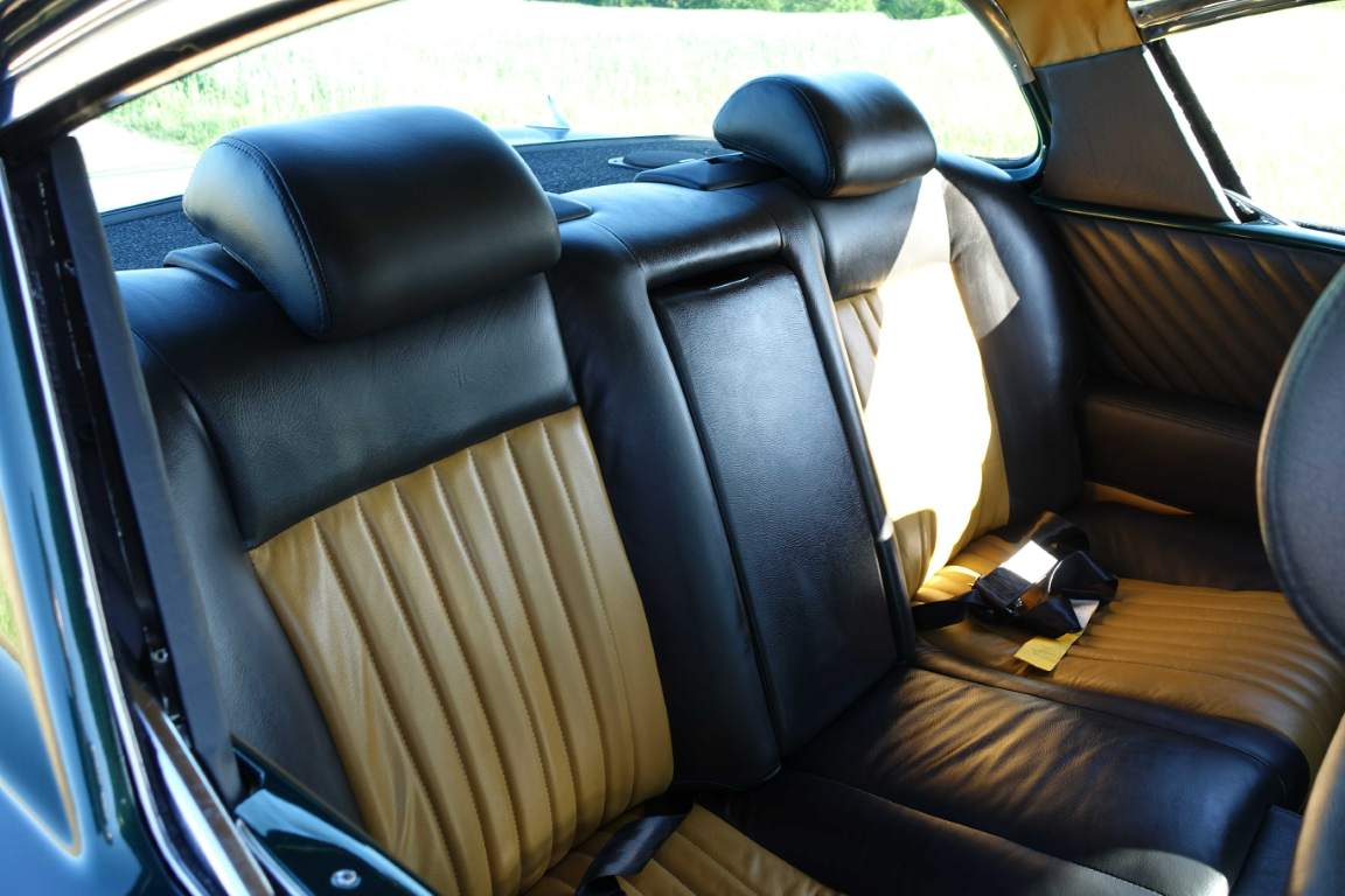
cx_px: 672
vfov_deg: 43.6
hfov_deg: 61.9
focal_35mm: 30
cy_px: 448
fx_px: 1121
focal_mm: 10.89
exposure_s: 1/80
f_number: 3.5
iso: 125
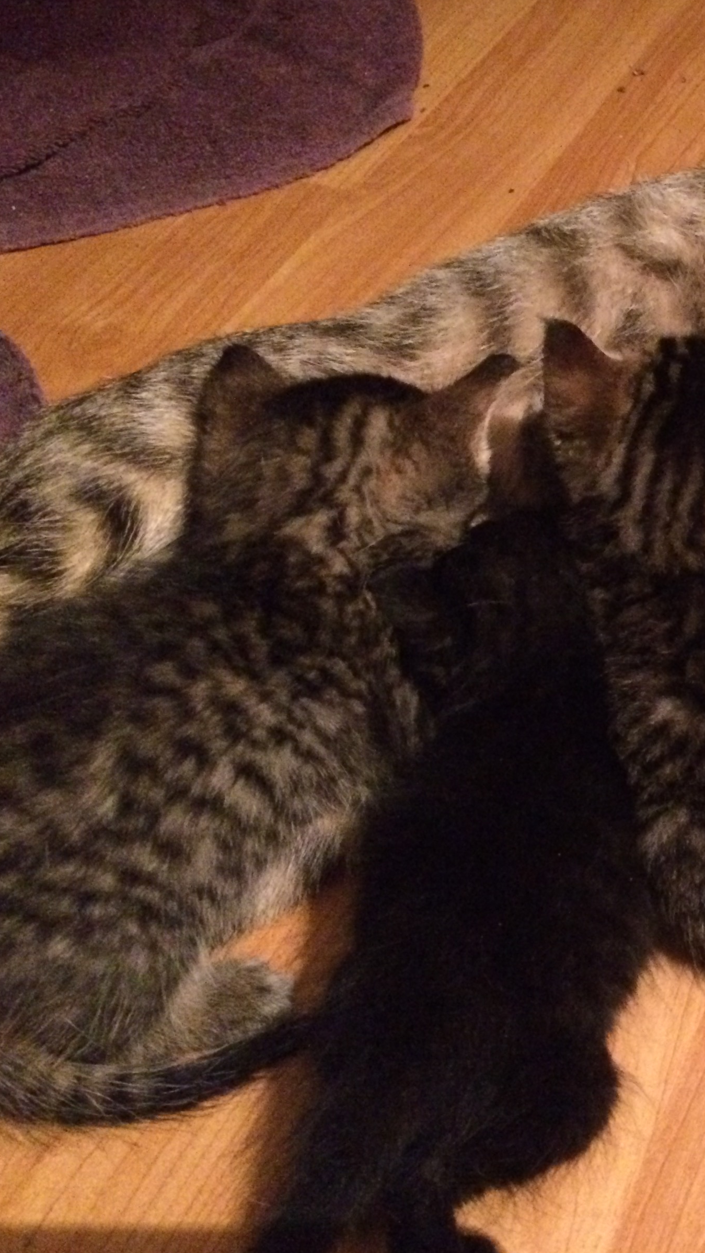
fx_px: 1429
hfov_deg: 25.3
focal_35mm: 43
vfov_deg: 47.4
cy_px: 625
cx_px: 817
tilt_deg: -48.2
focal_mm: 4.15
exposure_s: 1/15
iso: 1250
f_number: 2.2
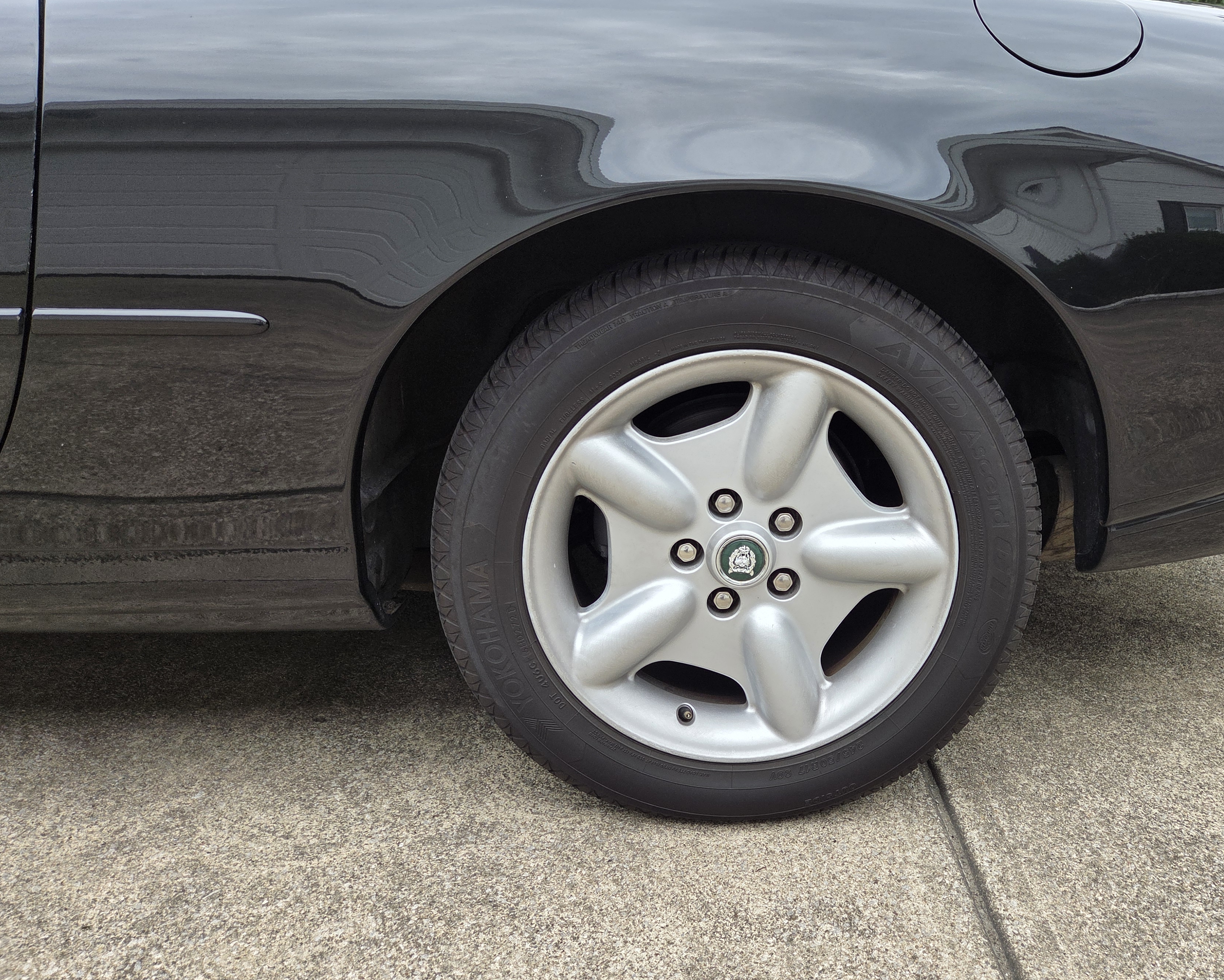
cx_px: 728
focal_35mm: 27
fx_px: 978
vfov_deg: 53.1
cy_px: 456
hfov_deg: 63.6
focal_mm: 5.4
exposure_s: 1/359
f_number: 1.8
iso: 50
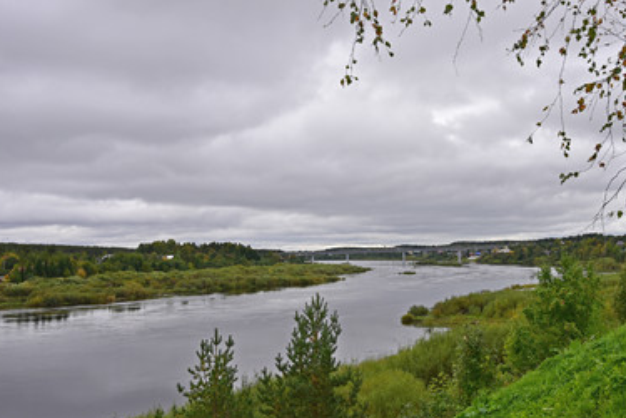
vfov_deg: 32.5
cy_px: 166
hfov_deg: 46.5
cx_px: 429
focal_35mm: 41
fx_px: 713
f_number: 5.6
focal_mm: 24
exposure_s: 1/350
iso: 100
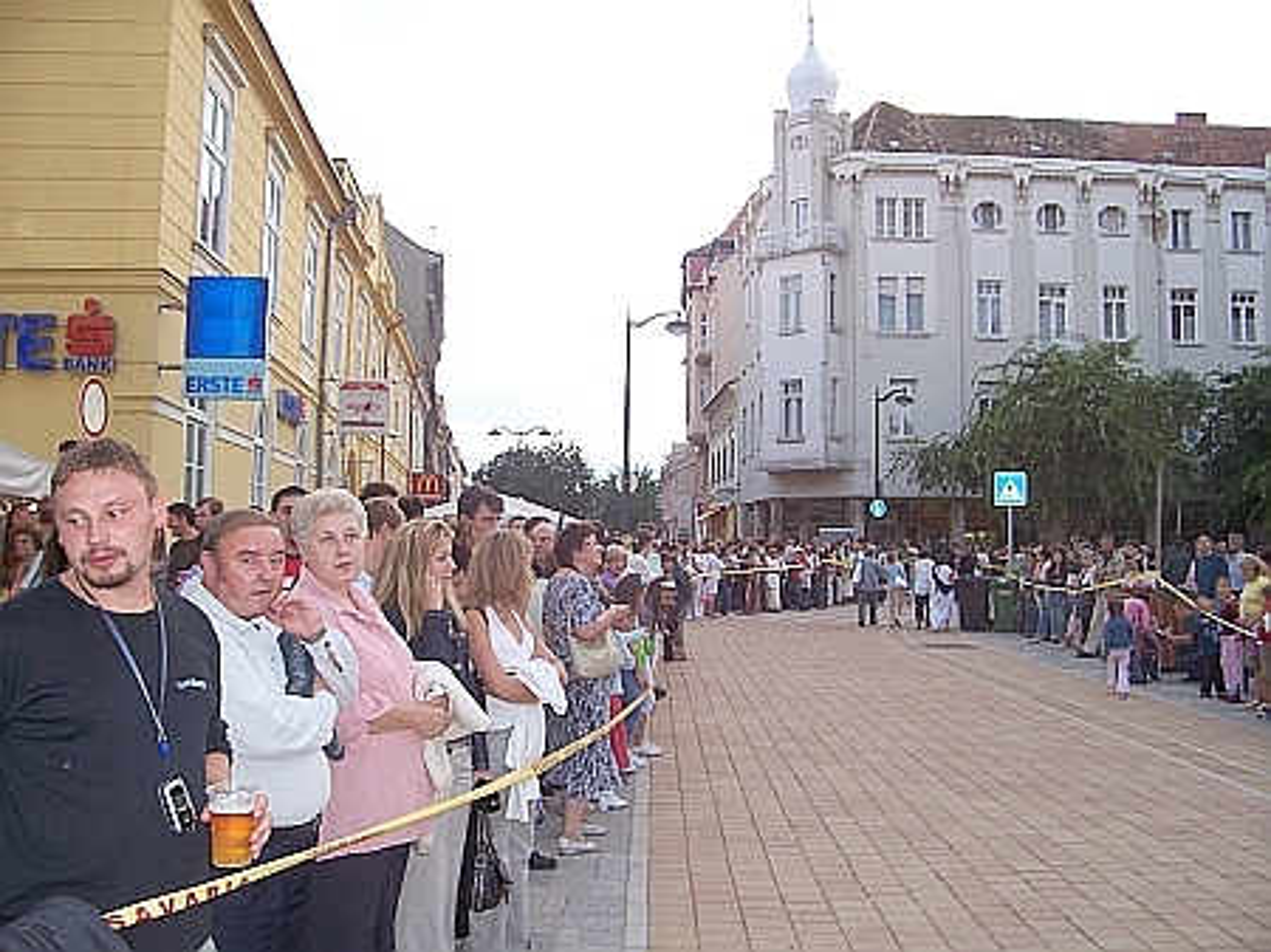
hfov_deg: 54.0
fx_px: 1248
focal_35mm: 34
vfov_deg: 41.8
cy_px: 476
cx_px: 636
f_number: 2.7
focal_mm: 5.6
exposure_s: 1/60
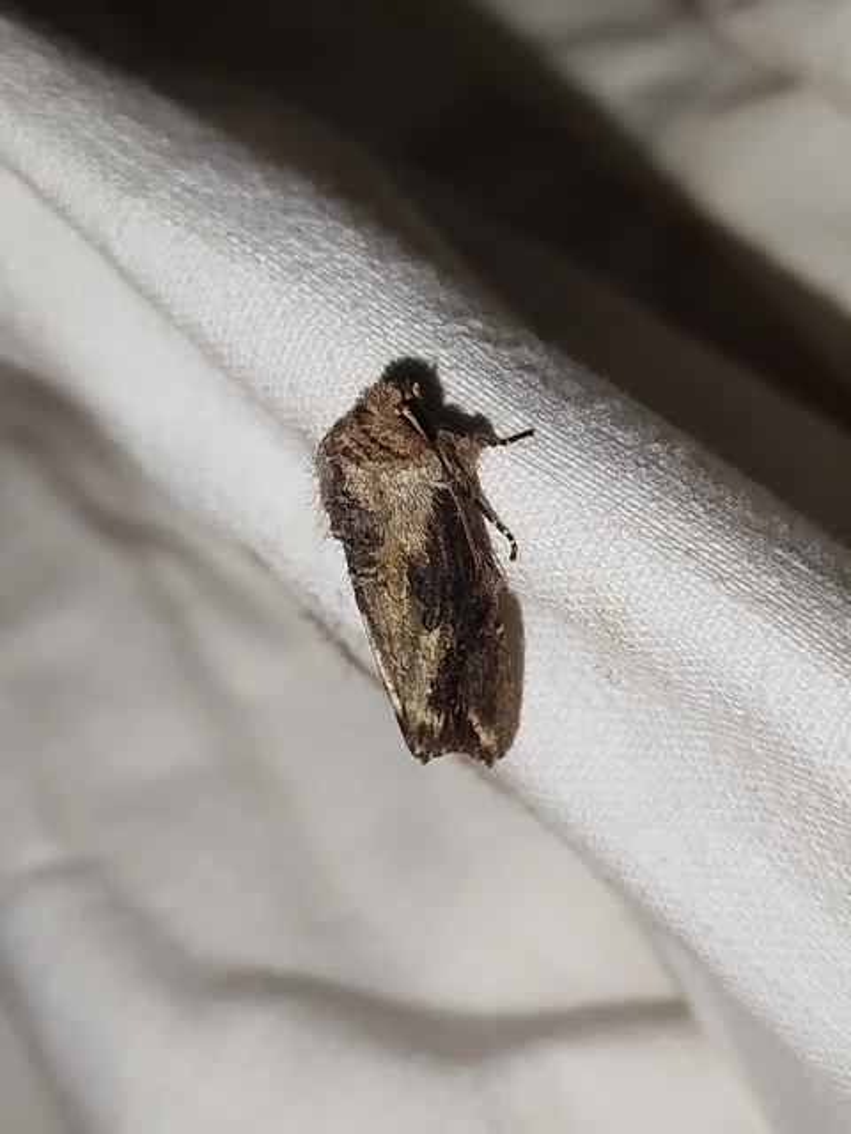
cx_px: 426
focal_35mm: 79
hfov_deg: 18.7
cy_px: 567
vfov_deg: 24.7
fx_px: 2590
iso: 100
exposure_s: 1/50
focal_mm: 5.31
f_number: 1.7
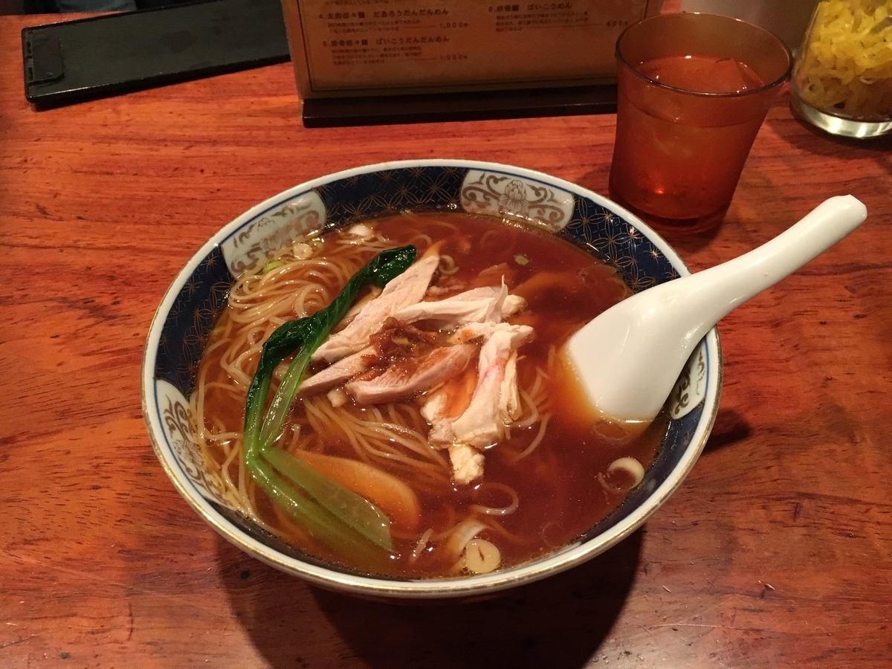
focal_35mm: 29
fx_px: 747
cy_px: 334
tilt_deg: -47.3
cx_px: 446
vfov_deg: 48.2
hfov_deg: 61.7
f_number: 2.2
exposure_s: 1/30
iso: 200
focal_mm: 4.15
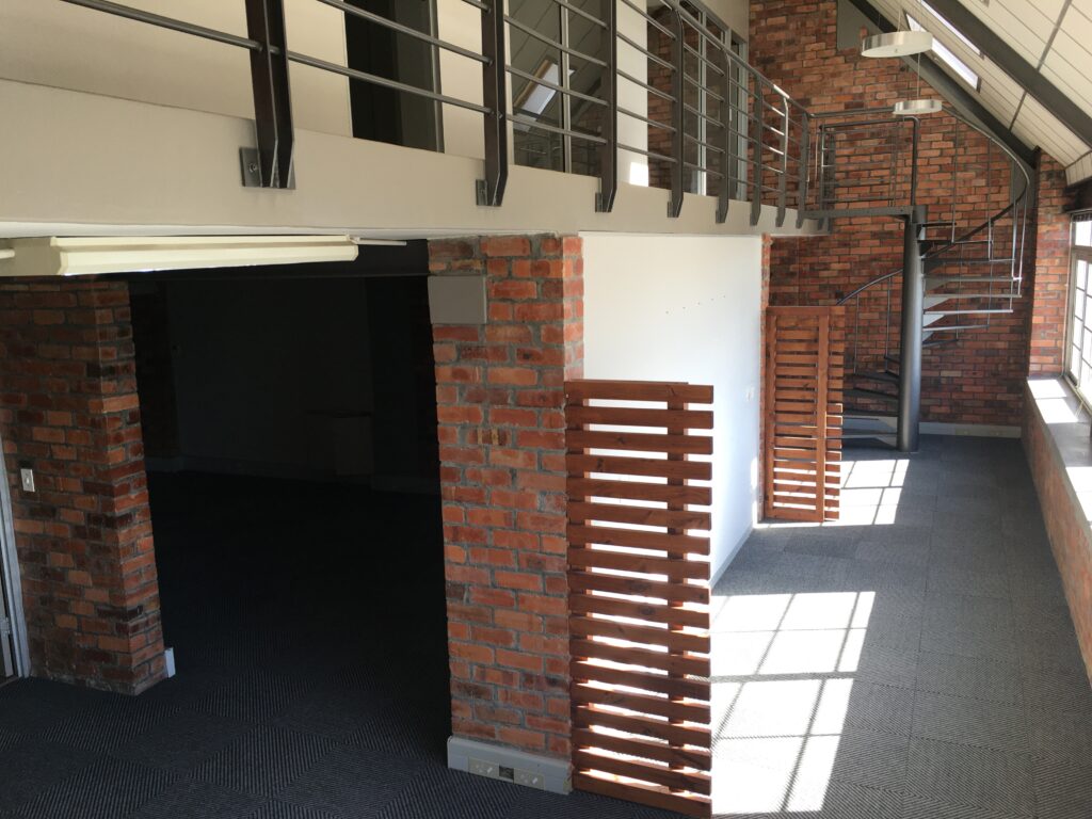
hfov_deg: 61.7
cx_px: 546
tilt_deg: -8.8
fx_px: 915
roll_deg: +2.1
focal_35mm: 29
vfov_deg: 48.2
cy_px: 410
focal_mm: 4.15
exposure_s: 1/100
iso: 32
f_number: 2.2
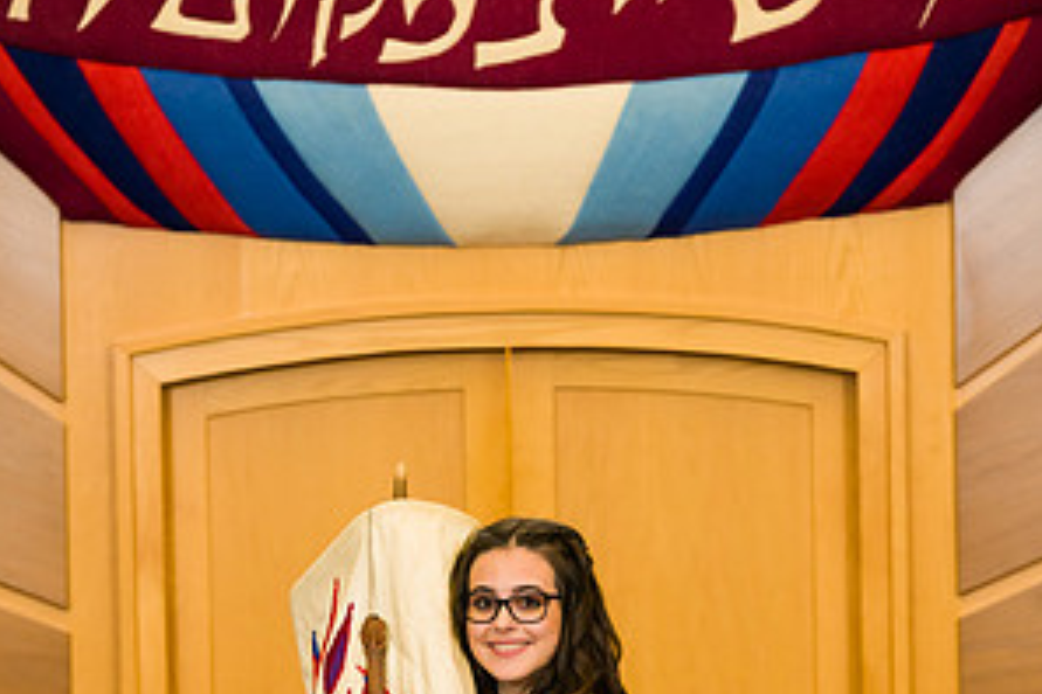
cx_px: 519
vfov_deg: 5.5
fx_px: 7236
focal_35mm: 250
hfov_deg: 8.2
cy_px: 620
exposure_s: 1/200
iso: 1250
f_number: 5.6
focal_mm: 165
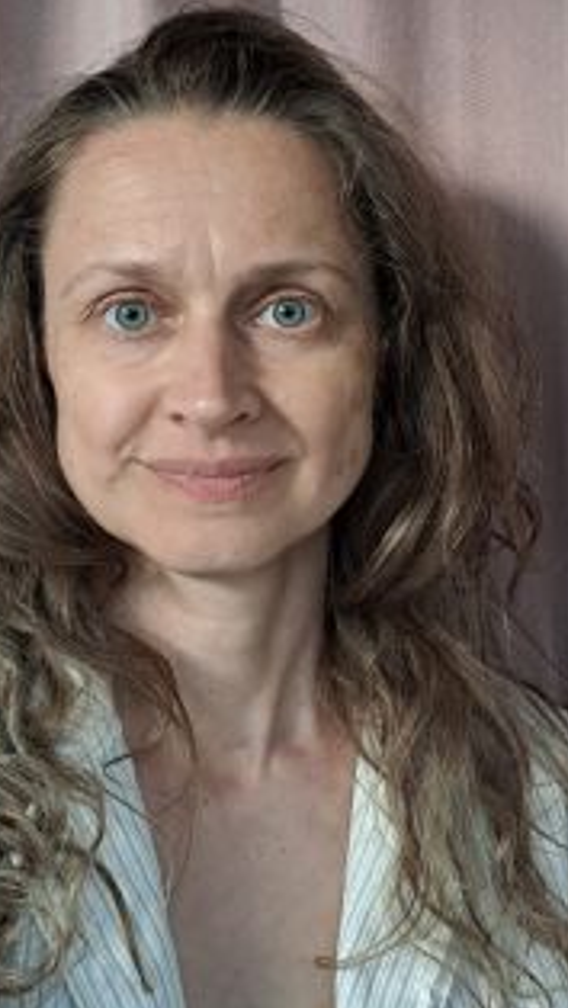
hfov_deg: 23.0
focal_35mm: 52
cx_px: 366
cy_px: 334
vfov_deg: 39.4
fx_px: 1390
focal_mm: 4.65
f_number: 1.8
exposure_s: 1/50
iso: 200
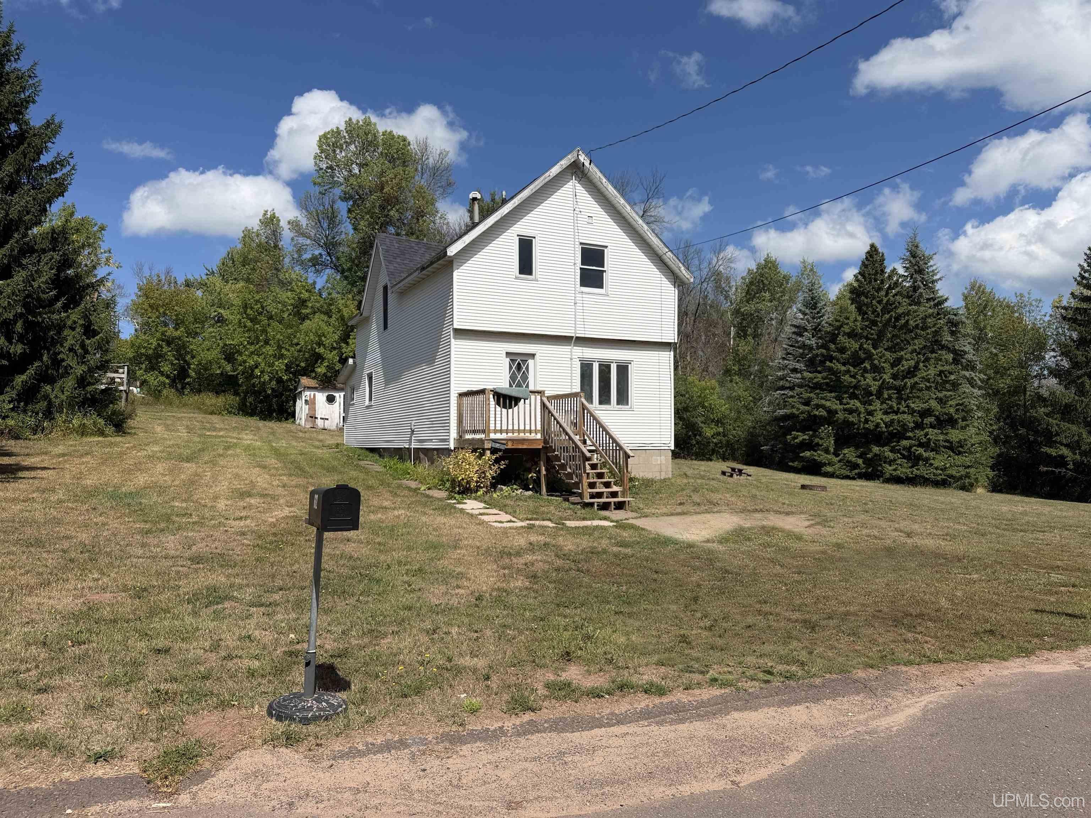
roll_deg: +0.4
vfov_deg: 56.8
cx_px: 546
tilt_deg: +2.8
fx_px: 756
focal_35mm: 24
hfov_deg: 71.6
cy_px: 409
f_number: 1.78
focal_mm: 6.76
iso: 80
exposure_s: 1/6711
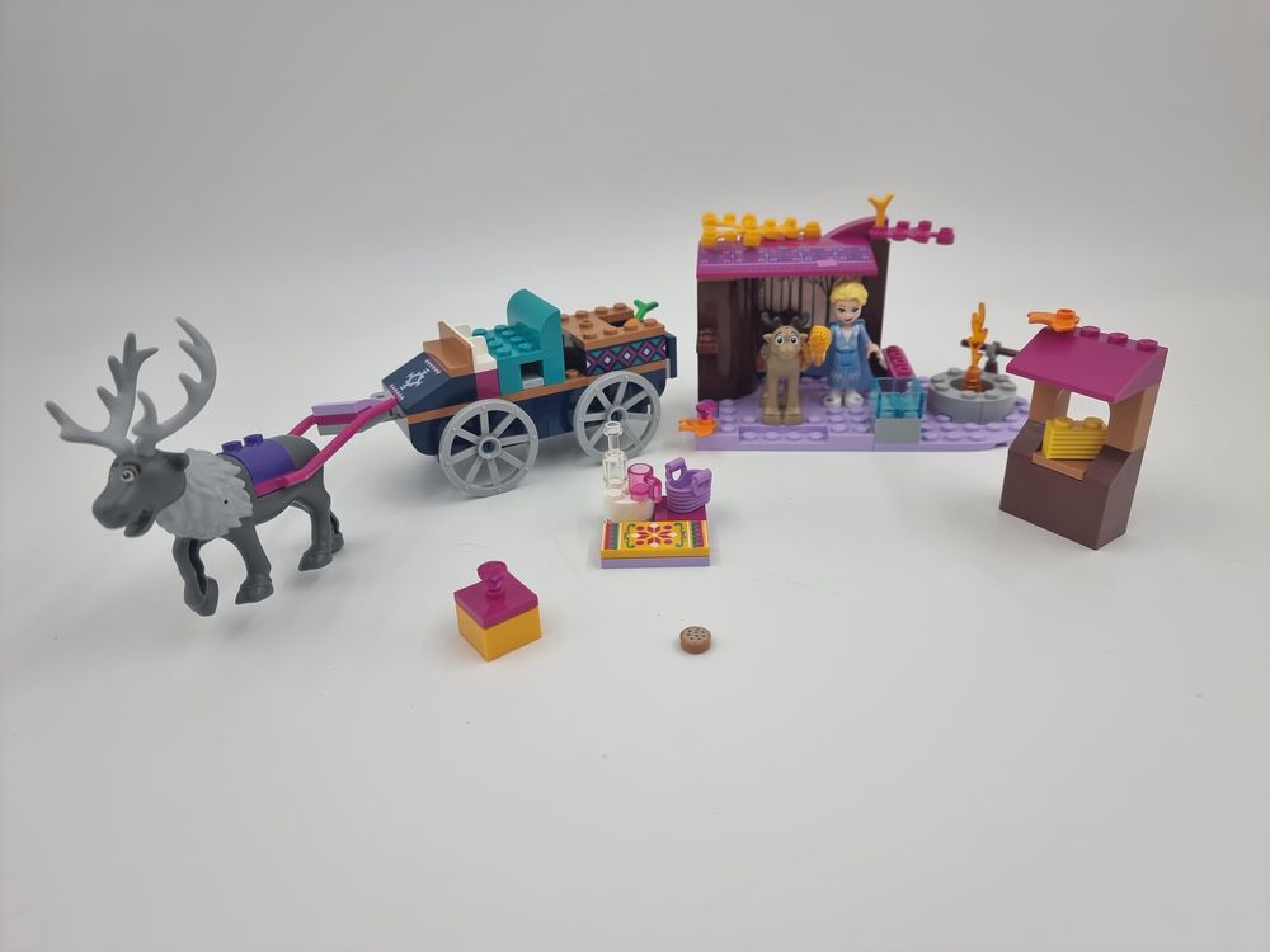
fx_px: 881
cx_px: 635
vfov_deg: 56.8
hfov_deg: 71.6
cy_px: 476
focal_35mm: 24
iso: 50
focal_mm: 6.7
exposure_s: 1/105
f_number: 1.8
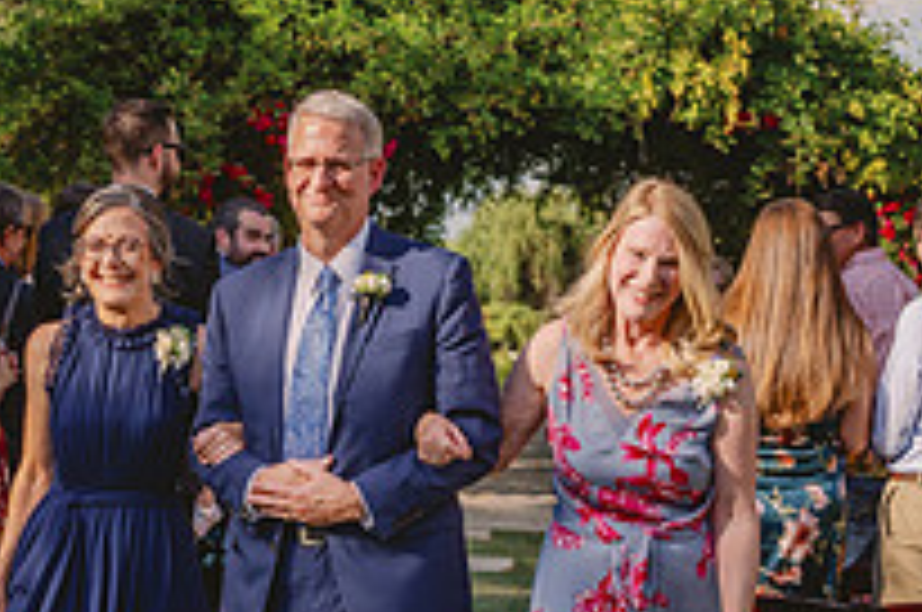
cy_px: 468
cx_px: 436
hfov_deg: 21.5
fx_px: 2429
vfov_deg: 14.3
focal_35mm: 95
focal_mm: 33.5
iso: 100
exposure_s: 1/1600
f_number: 2.8
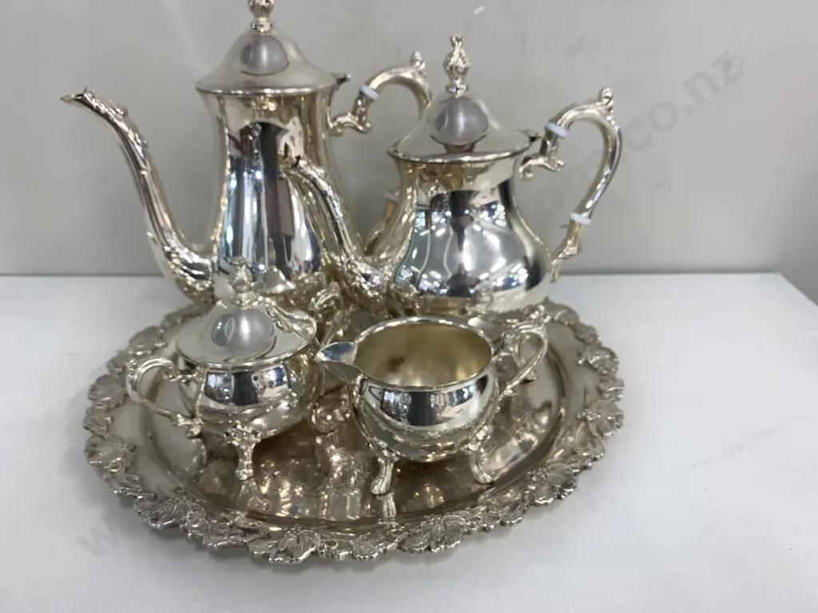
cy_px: 306
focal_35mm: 26
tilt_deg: -27.8
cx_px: 409
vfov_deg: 53.1
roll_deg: +1.5
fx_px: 614
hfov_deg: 67.3
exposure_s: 1/100
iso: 80
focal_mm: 4.25
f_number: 1.8
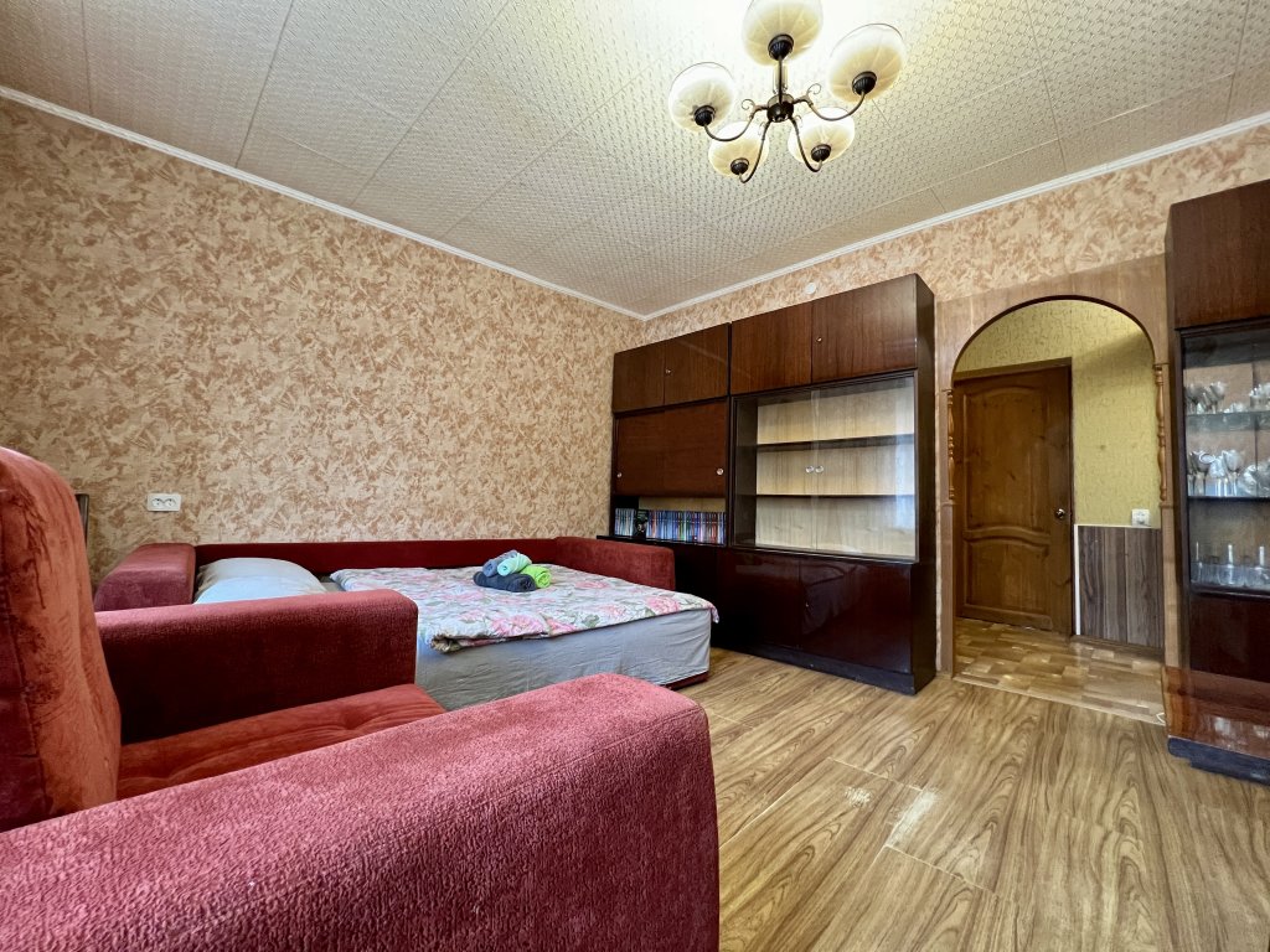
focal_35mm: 13
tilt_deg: +3.1
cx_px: 635
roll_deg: -1.5
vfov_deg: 89.9
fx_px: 477
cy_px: 476
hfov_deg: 106.2
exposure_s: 1/50
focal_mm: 1.57
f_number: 1.8
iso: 320
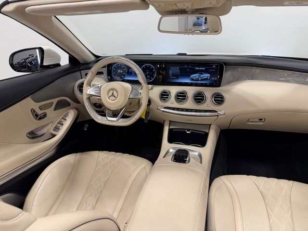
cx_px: 154
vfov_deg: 56.8
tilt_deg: -21.3
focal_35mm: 24
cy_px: 116
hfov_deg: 71.6
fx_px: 214
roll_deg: +1.8
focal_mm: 6.76
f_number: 1.78
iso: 64
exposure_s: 1/183
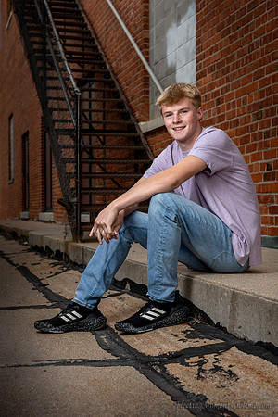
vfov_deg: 33.4
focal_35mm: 60
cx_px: 139
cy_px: 208
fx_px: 695
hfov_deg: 22.6
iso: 100
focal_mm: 60
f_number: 6.3
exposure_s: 1/160
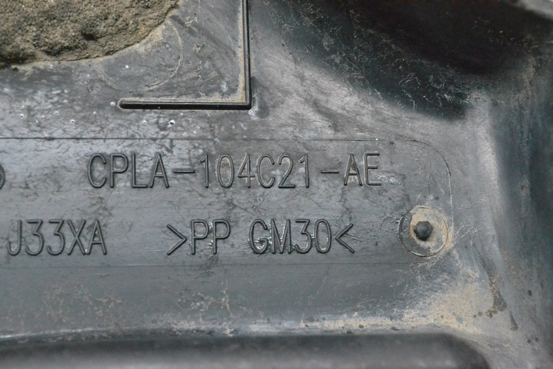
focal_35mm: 82
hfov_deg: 24.6
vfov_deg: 16.6
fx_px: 1267
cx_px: 276
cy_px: 184
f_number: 9
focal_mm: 55
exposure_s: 1/160
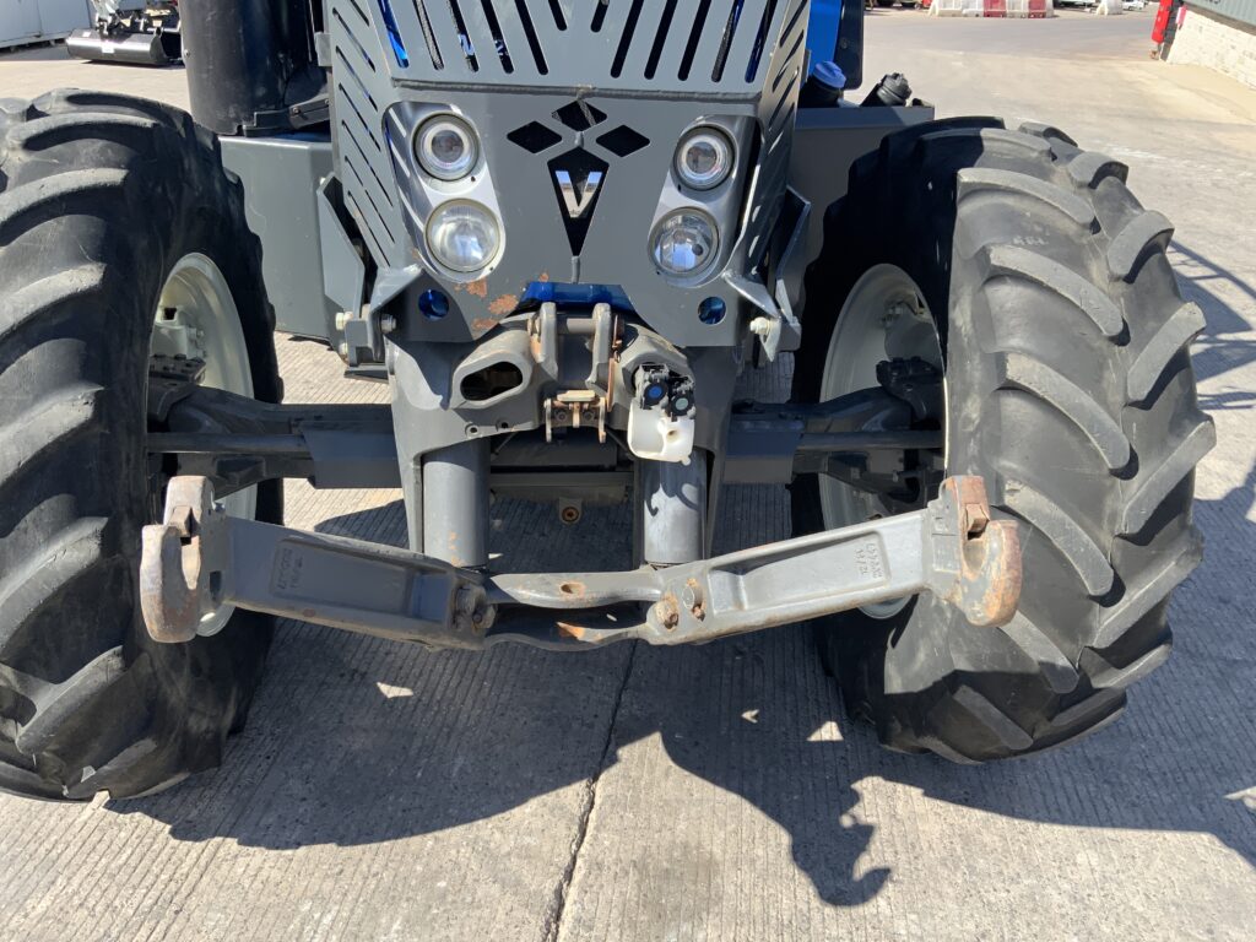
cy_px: 471
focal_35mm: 29
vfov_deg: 48.2
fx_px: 1052
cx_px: 628
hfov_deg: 61.7
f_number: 1.8
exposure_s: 1/562
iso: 16
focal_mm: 3
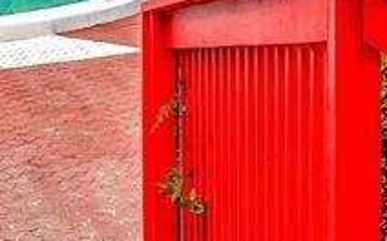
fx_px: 1349
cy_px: -148
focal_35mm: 128
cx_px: -15
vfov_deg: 9.8
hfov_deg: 16.0
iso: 200
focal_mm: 26
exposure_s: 1/320
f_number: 8
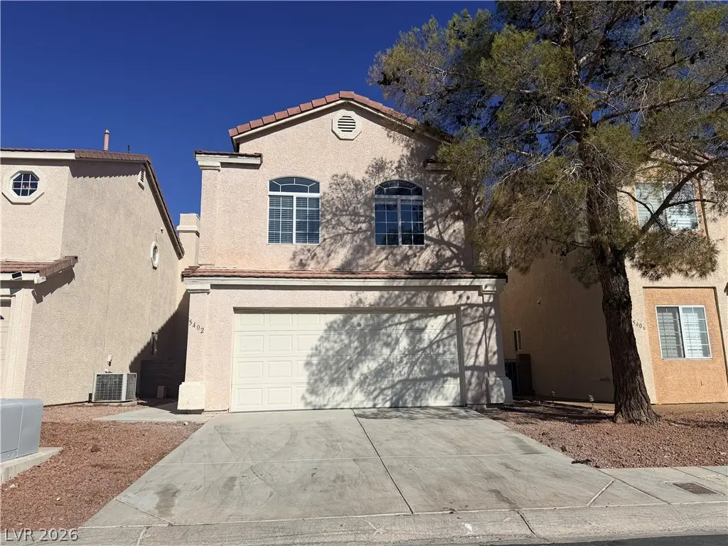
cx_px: 364
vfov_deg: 56.8
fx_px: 505
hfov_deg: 71.6
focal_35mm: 24
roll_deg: +0.8
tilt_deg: +12.9
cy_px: 273
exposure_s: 1/11905
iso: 80
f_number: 1.78
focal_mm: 6.76
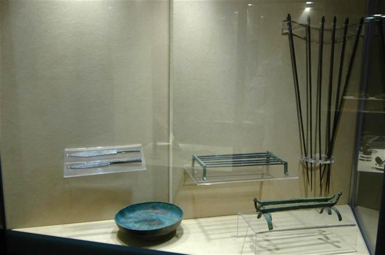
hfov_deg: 53.2
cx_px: 192
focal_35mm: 36
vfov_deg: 36.8
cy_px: 128
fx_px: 384
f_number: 4
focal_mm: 24
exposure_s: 1/25
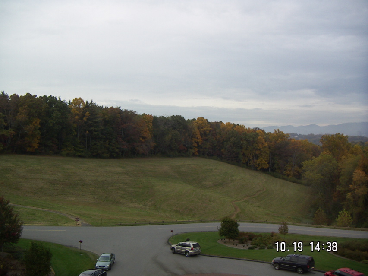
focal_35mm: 36
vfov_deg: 39.6
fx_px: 383
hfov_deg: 51.4
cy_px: 138
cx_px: 184
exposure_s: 1/125
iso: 50
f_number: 2.8
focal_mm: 4.7
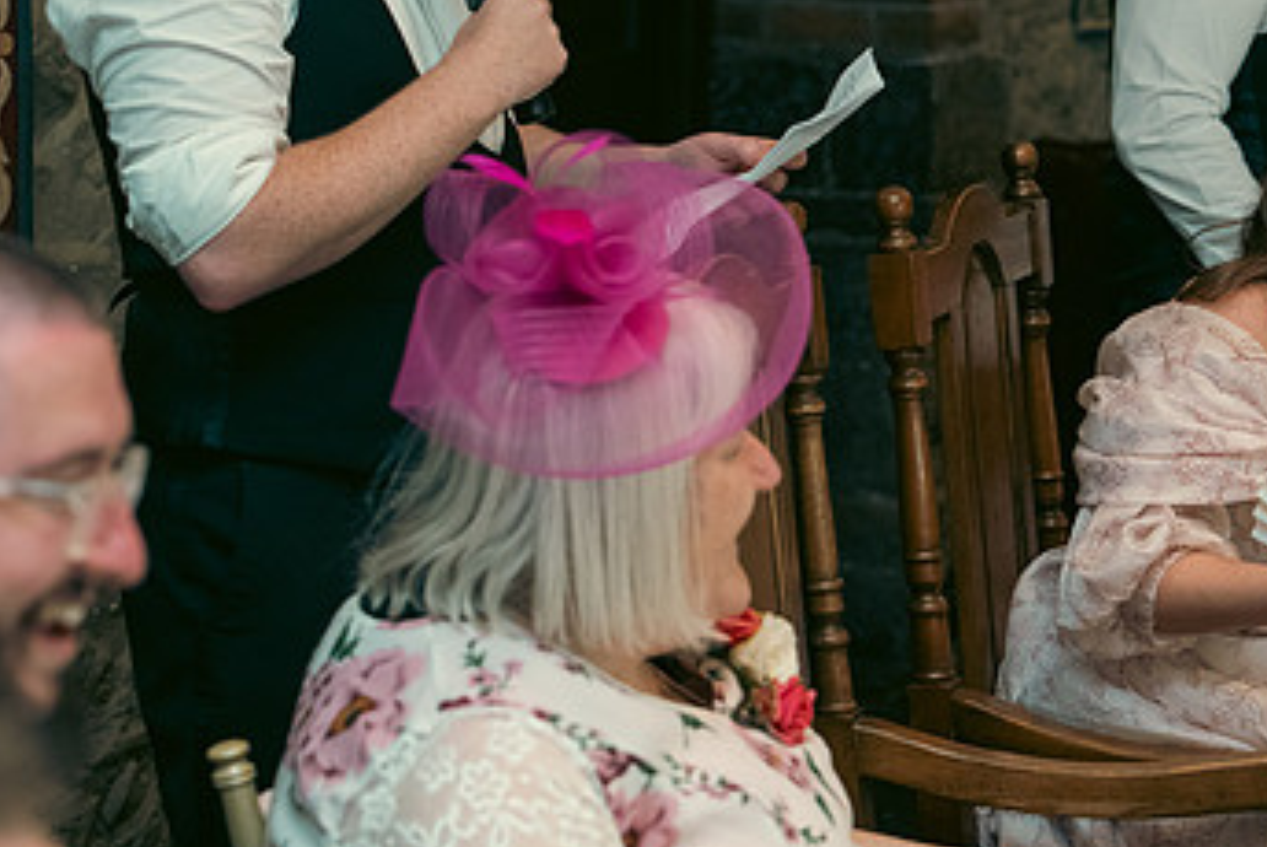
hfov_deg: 17.3
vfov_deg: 11.6
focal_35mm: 118
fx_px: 4156
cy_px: 171
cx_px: 854
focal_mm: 70
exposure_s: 1/160
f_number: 3.5
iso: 2500
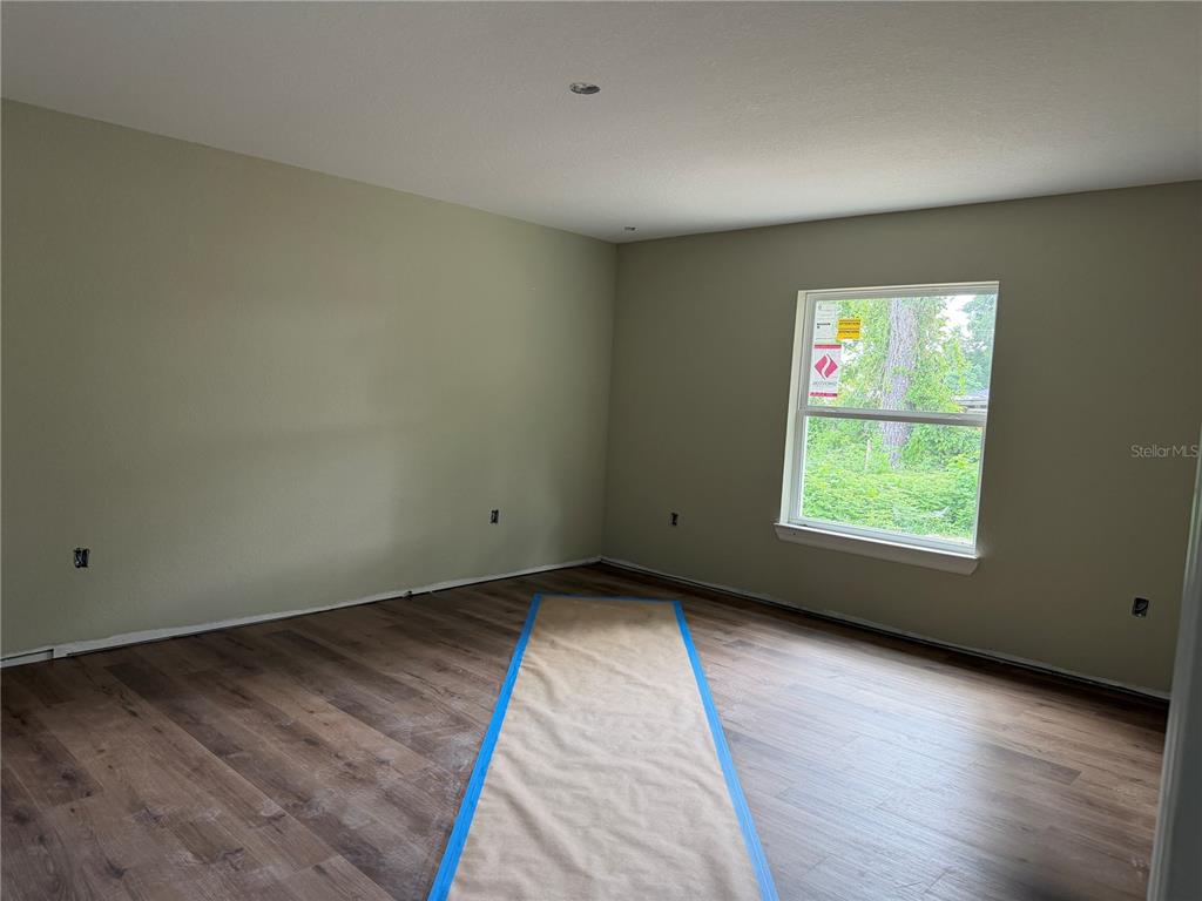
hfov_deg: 71.6
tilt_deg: -4.7
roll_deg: -2.6
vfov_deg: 56.8
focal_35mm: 24
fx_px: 833
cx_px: 601
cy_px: 450
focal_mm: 6.76
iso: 200
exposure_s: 1/105
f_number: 1.78
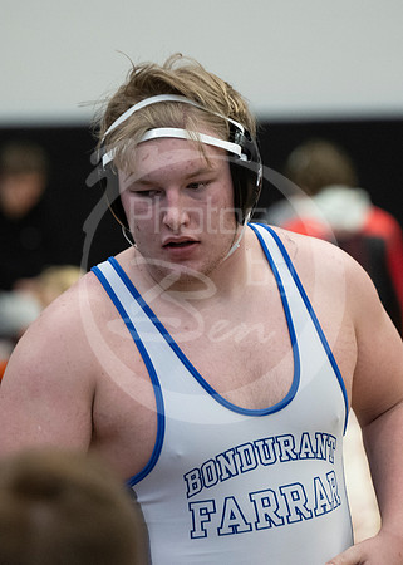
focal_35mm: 253
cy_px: 314
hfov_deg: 5.7
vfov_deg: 8.0
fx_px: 4052
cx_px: 282
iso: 3200
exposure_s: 1/1000
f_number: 2.8
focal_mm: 130
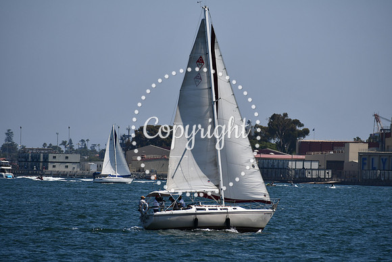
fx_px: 3921
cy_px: 131
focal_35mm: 360
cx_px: 196
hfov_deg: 5.7
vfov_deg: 3.8
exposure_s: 1/1600
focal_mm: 240
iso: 200
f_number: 7.1
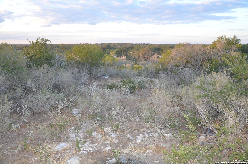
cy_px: 82
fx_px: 217
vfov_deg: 41.5
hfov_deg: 59.6
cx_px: 124
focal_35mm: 32
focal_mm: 21
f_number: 3.8
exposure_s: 1/125
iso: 220
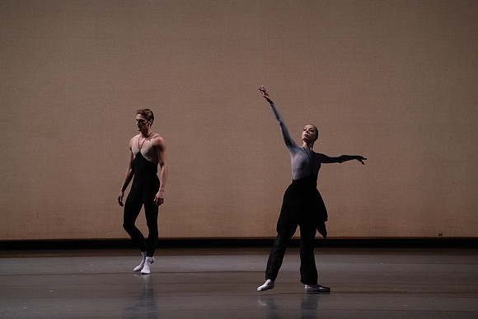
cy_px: 160
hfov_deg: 10.4
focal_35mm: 197
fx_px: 2616
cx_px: 239
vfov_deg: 7.0
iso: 12800
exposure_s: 1/500
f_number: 6.3
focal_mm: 197
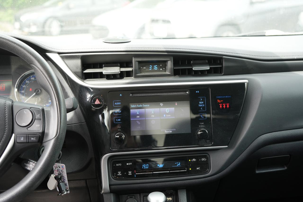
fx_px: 421
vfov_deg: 27.0
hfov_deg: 39.6
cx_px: 152
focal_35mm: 50
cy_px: 101
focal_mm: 50
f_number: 4.5
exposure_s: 1/60
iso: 200
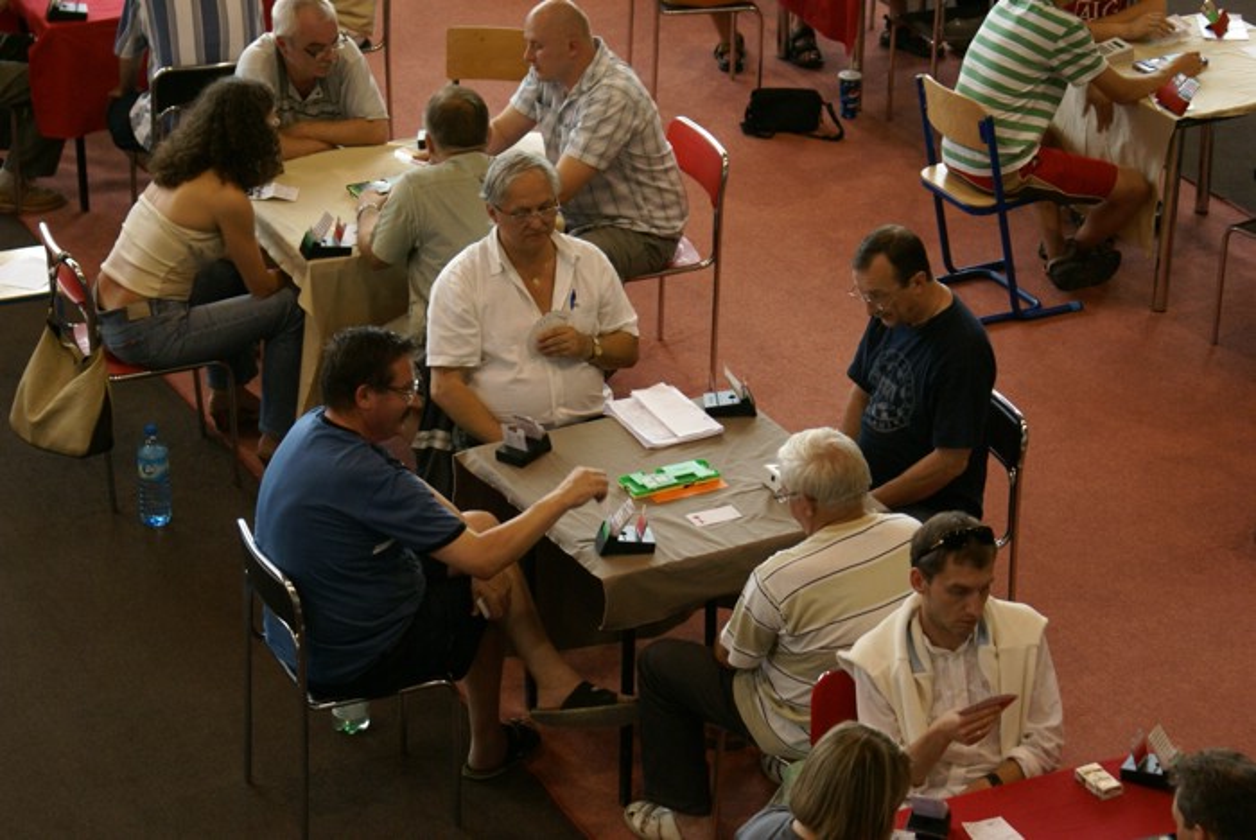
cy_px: 420
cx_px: 628
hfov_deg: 19.4
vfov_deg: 13.1
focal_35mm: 105
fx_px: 3666
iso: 400
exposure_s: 1/50
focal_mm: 70
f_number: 5.6
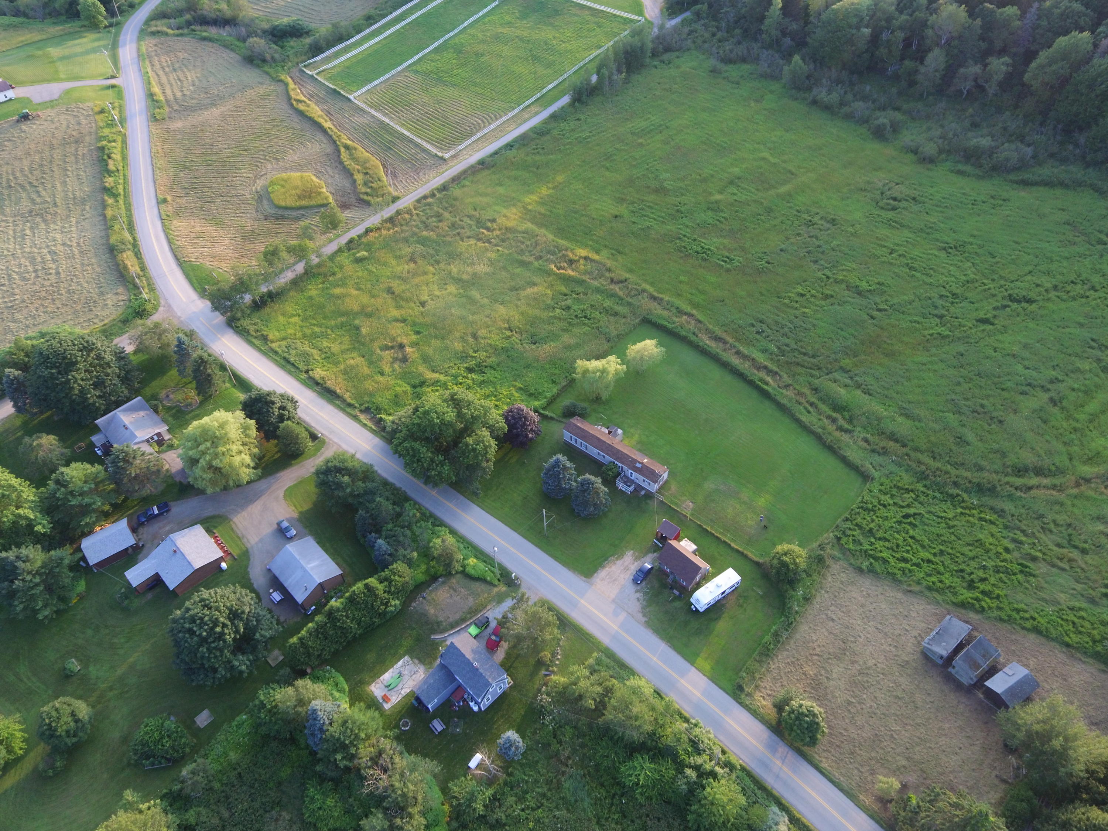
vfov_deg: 66.0
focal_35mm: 20
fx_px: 640
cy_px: 416
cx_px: 554
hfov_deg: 81.7
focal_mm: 3.61
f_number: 2.8
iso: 128
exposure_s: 1/100
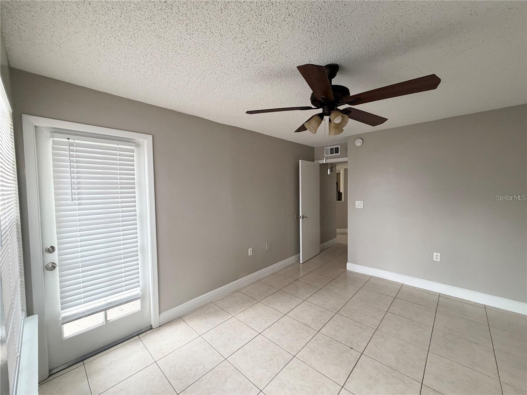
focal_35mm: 14
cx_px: 264
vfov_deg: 85.7
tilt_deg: -2.3
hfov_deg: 102.1
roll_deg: +0.2
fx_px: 213
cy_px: 198
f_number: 2.2
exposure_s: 1/60
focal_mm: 2.22
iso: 200
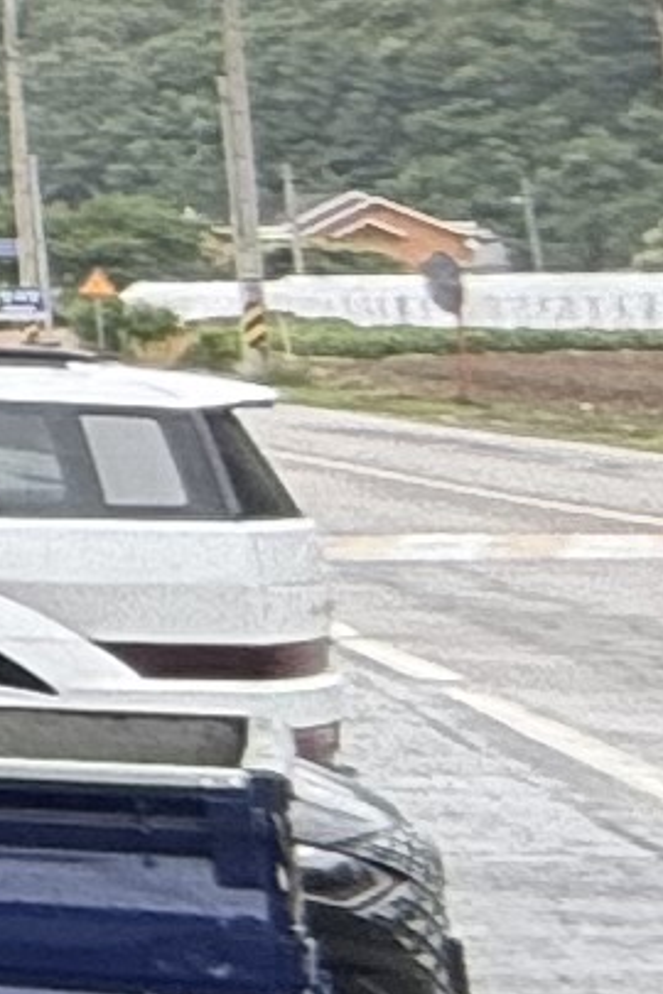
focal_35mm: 145
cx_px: -3497
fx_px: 4005
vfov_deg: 13.8
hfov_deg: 5.0
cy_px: -179
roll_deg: +0.5
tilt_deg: +5.4
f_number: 2.2
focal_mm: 2.22
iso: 64
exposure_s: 1/113
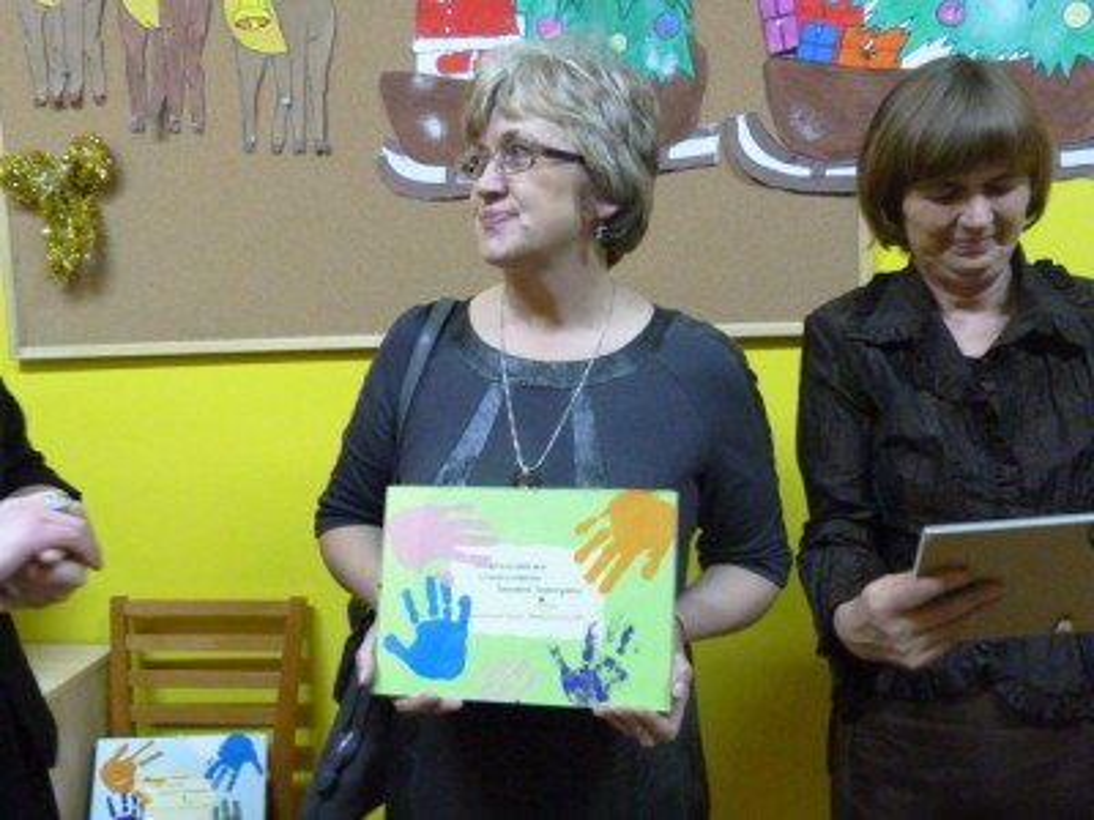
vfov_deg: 41.8
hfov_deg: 54.0
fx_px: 1075
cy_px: 410
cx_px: 547
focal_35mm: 34
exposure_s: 1/25
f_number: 3
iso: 800
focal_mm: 6.2
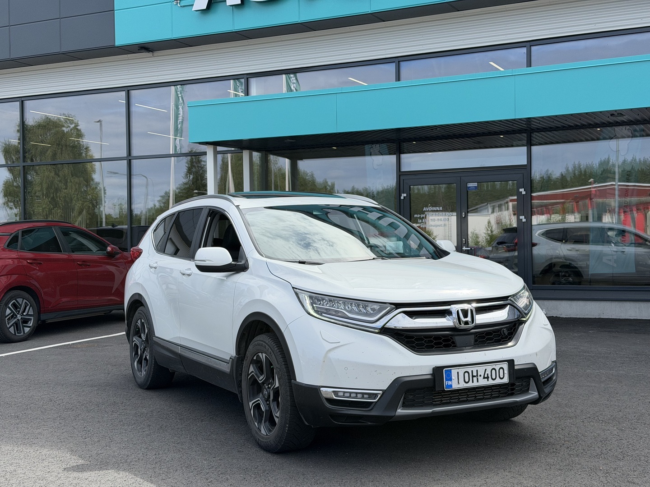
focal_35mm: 48
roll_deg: +0.0
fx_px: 901
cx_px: 325
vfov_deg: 30.3
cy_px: 244
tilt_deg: -0.3
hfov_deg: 39.7
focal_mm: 6.76
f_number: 1.78
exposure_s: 1/3534
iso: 80
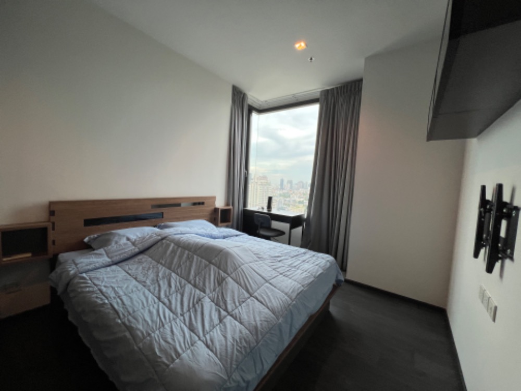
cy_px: 196
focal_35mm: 13
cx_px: 260
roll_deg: -2.7
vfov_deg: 89.9
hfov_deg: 106.2
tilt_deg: -3.6
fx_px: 196
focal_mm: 1.57
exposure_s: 1/122
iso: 64
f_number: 1.8
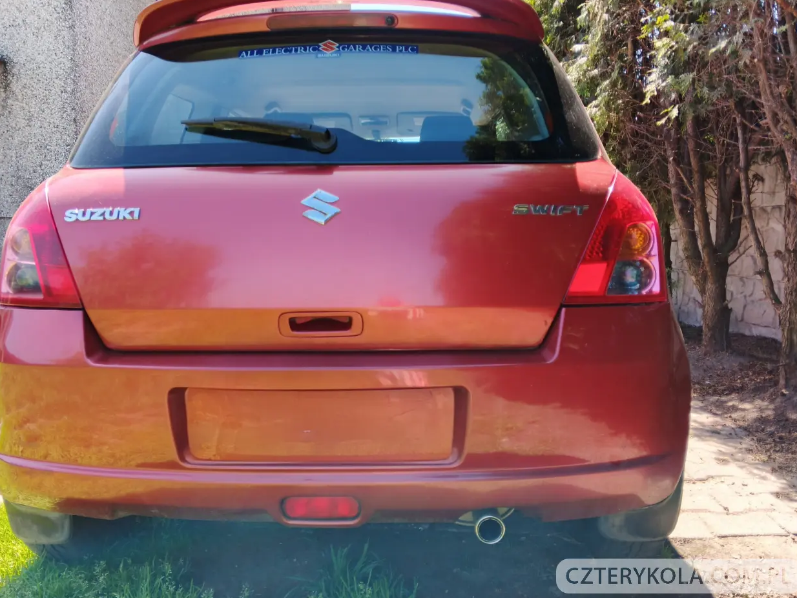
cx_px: 396
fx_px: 645
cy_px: 294
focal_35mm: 28
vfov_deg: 49.8
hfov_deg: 63.4
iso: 72
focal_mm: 4.11
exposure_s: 1/66.7
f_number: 1.6
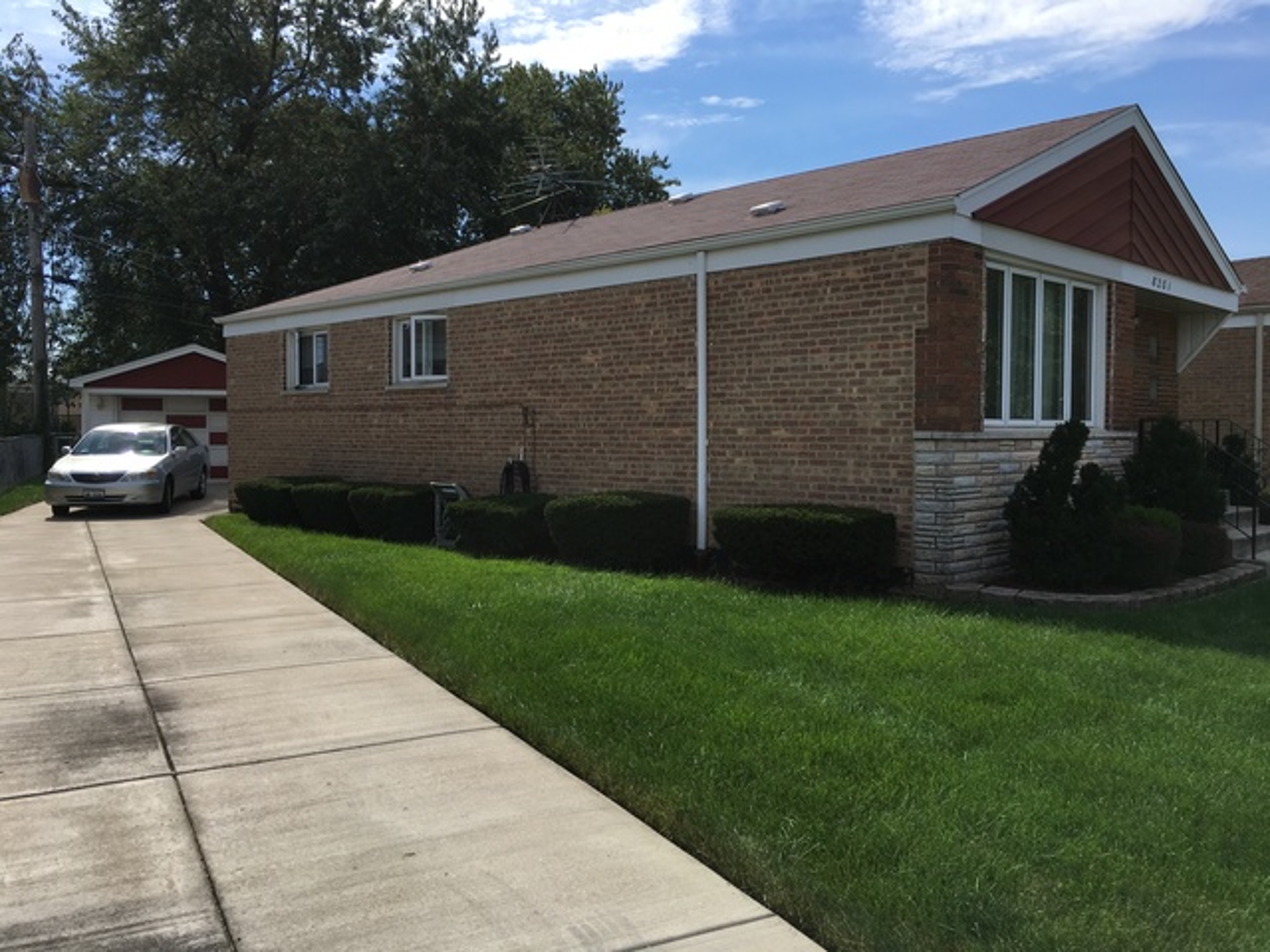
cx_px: 635
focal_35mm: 29
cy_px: 476
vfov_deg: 48.2
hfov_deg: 61.7
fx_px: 1064
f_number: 2.2
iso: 25
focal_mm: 4.15
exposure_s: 1/1637
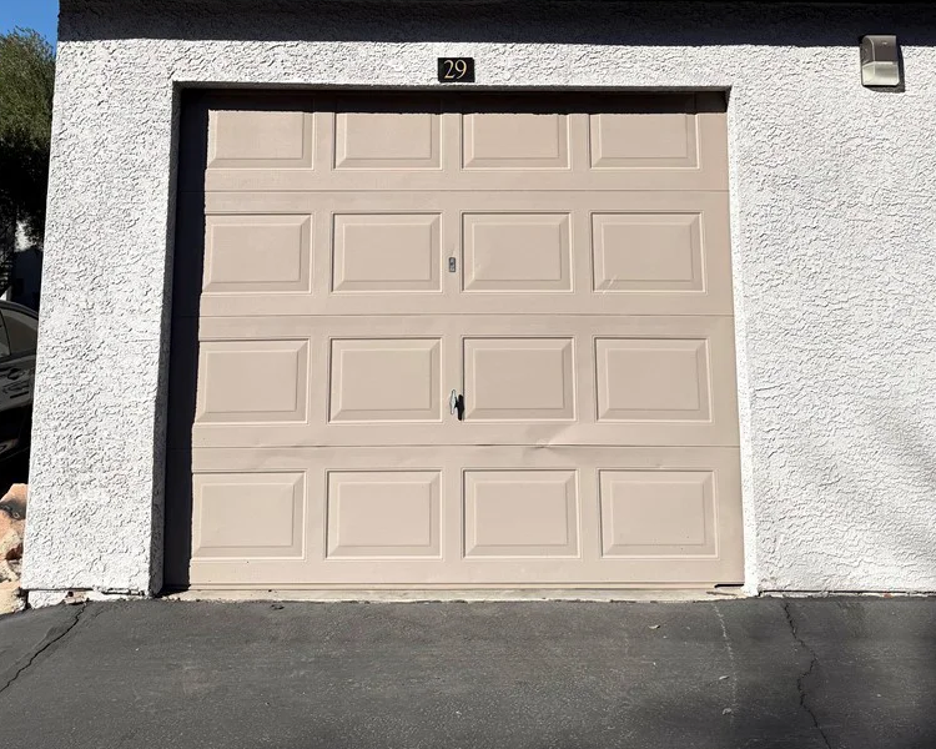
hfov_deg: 55.7
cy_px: 159
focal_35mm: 32
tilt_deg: +7.2
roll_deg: +0.8
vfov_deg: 43.8
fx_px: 886
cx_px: 461
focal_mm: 6.76
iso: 80
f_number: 1.78
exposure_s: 1/9091
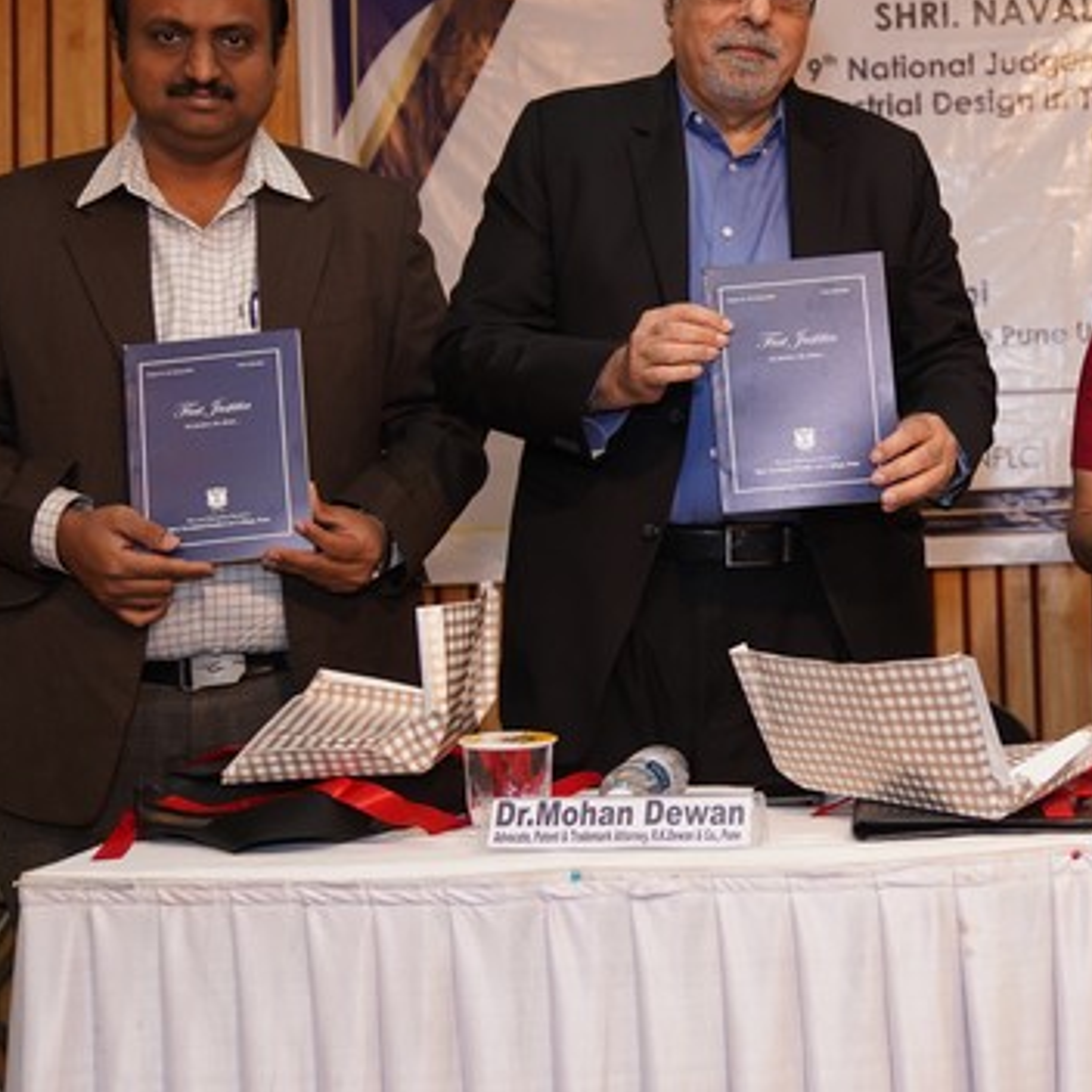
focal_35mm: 58
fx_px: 2070
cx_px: 977
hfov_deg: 28.4
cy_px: 358
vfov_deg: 29.3
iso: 640
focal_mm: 30
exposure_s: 1/125
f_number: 2.8
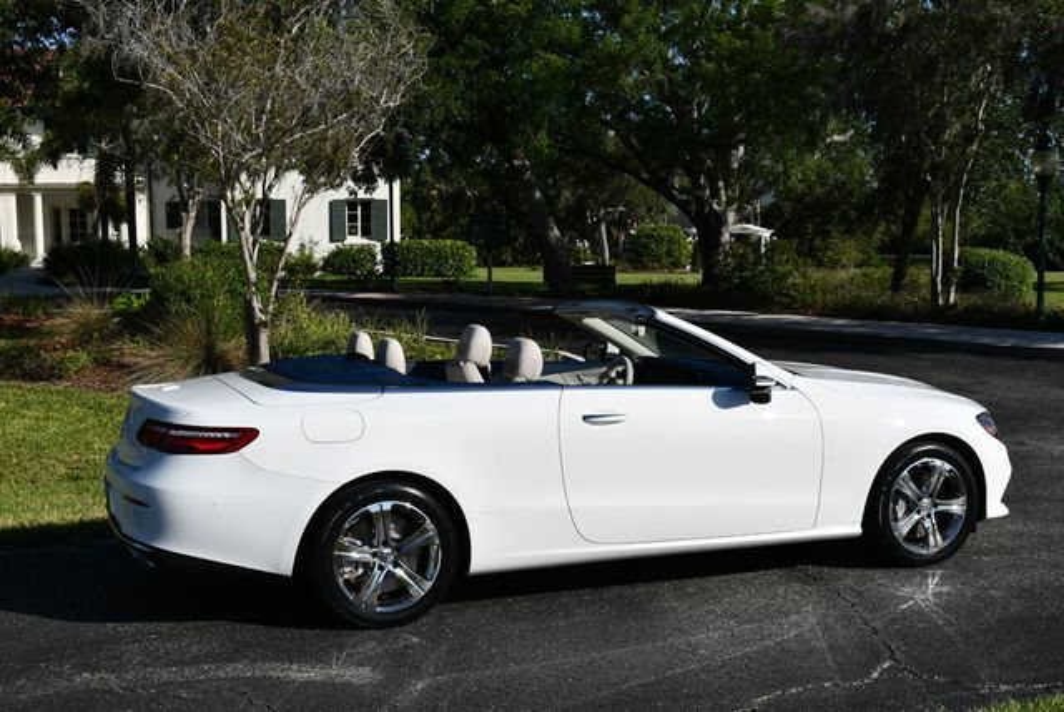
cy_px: 356
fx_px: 1420
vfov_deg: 28.1
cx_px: 532
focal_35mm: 48
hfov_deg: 41.1
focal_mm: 24
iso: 100
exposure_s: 1/320
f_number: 9
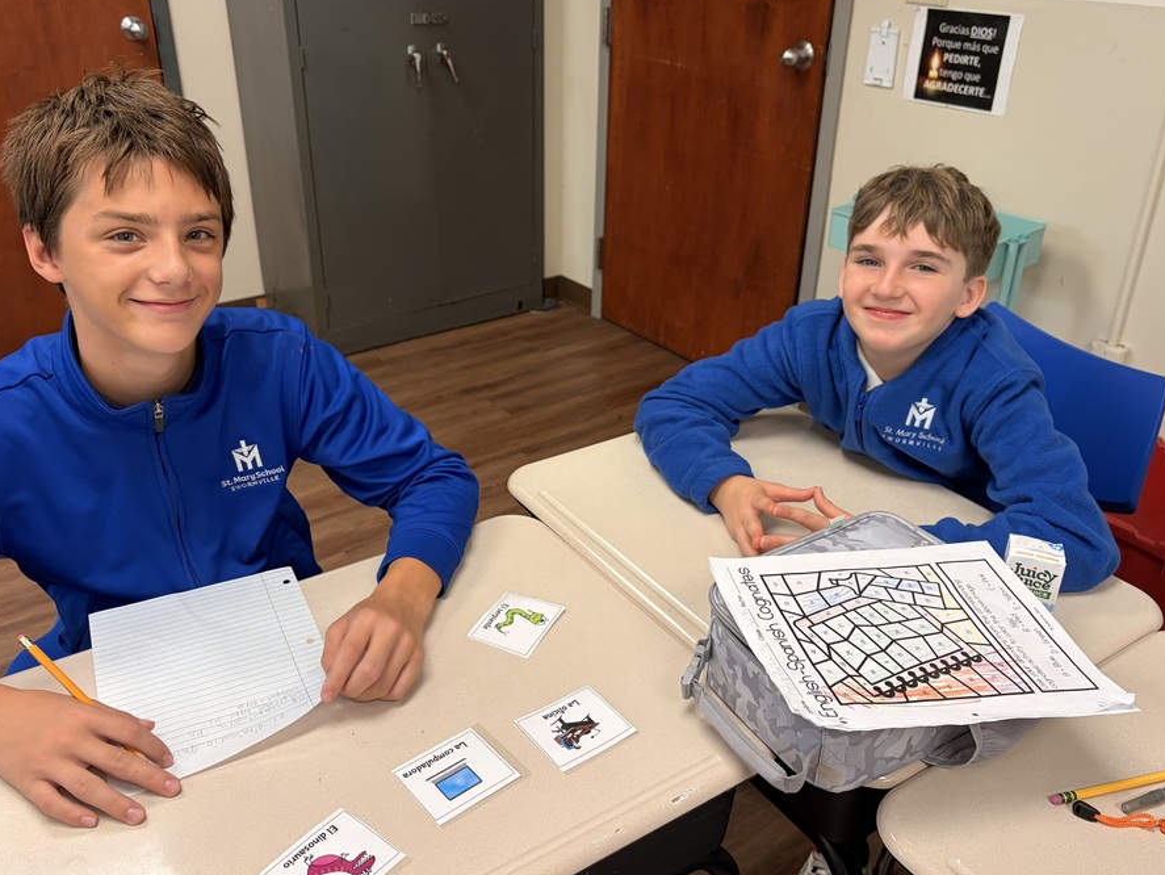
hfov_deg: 59.9
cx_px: 561
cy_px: 423
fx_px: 1010
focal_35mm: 30
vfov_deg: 46.8
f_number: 1.6
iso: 100
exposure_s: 1/120
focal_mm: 5.96
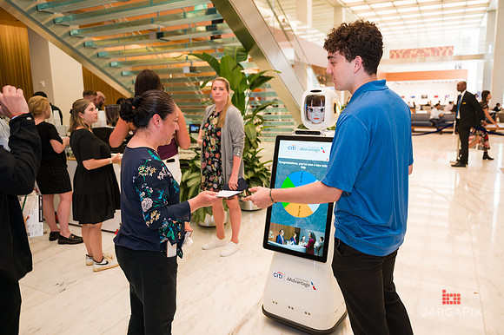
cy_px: 168
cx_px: 252
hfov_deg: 67.4
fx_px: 378
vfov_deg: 47.9
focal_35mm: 27
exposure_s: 1/200
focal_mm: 27
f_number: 3.2
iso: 400
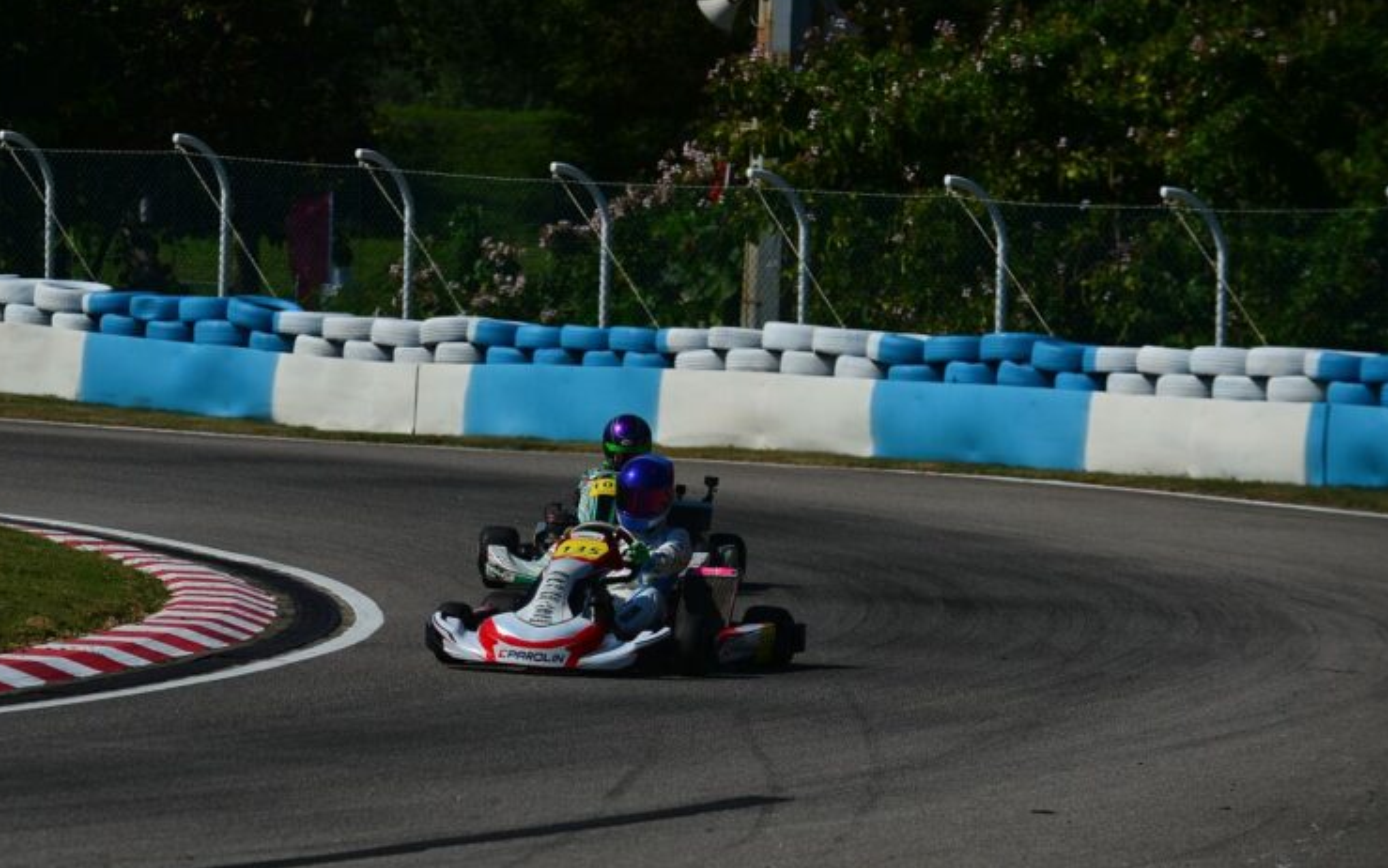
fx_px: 9079
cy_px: 471
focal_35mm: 240
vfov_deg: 5.5
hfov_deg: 8.7
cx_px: 434
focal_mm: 170
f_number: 3.5
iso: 100
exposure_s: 1/3200
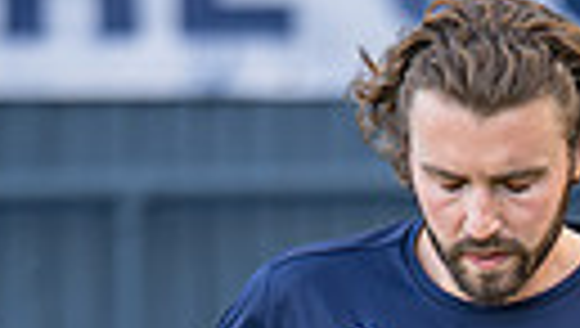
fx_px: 12321
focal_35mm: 800
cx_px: 823
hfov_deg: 2.7
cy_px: 769
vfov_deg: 1.5
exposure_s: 1/2000
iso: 400
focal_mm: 135
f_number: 1.8
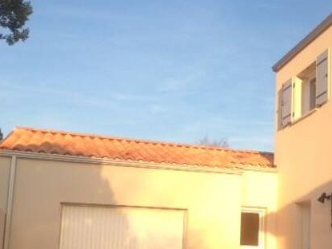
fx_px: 586
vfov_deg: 23.8
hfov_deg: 30.2
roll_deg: -1.9
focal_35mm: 61
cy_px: 187
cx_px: 302
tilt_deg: +8.0
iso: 50
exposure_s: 1/382
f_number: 2.4
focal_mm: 4.12
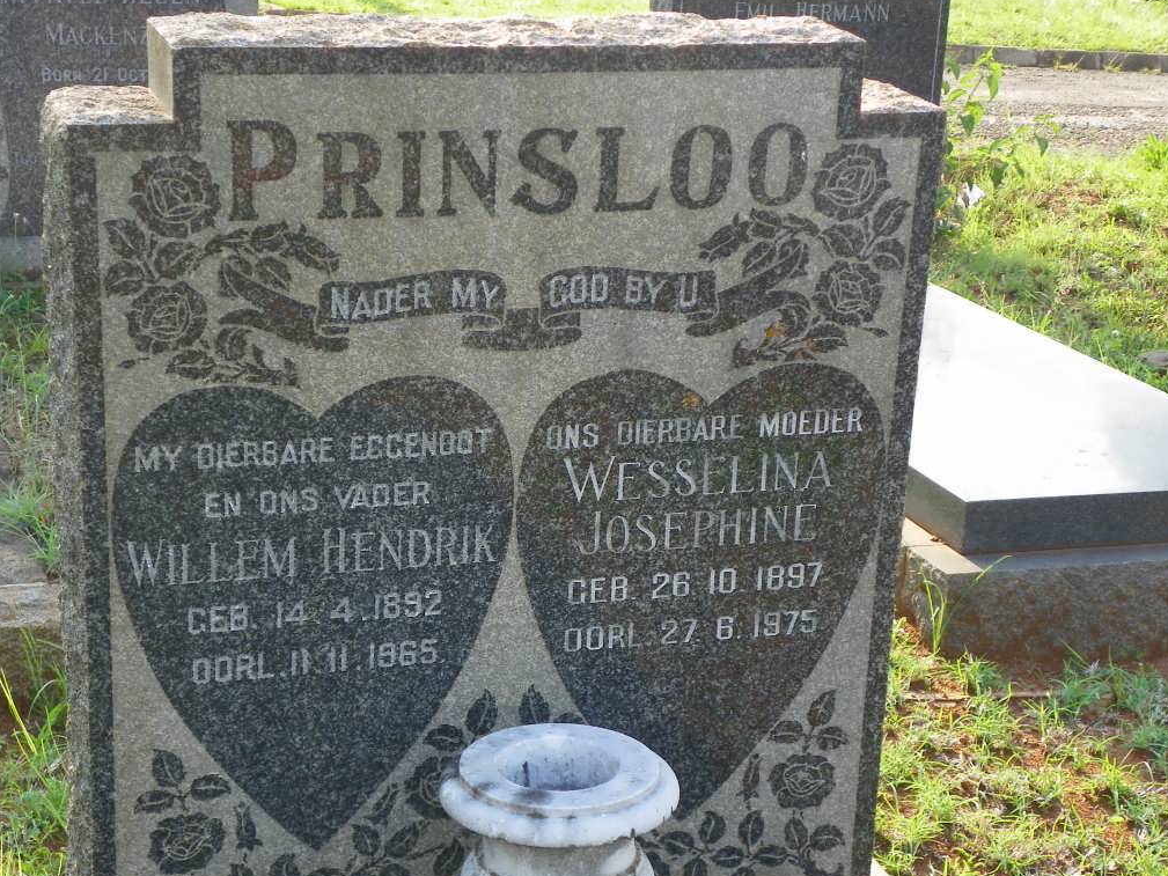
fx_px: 2328
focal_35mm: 69
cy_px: 506
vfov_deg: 21.3
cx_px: 526
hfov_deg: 28.1
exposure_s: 1/80
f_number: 3.5
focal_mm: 10.3
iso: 64
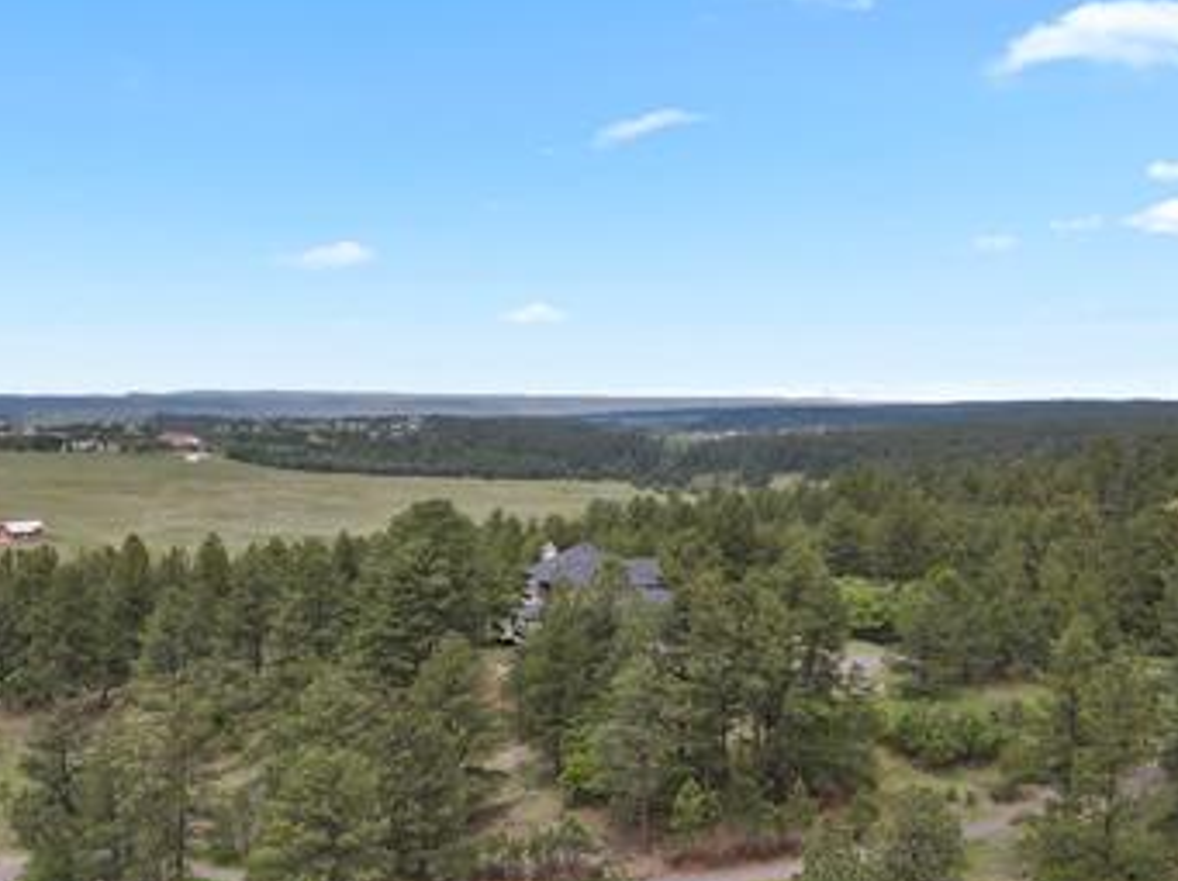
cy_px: 655
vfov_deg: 31.6
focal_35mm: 45
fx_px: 1530
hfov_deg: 41.9
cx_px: 470
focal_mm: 4.5
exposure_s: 1/400
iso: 100
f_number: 2.8
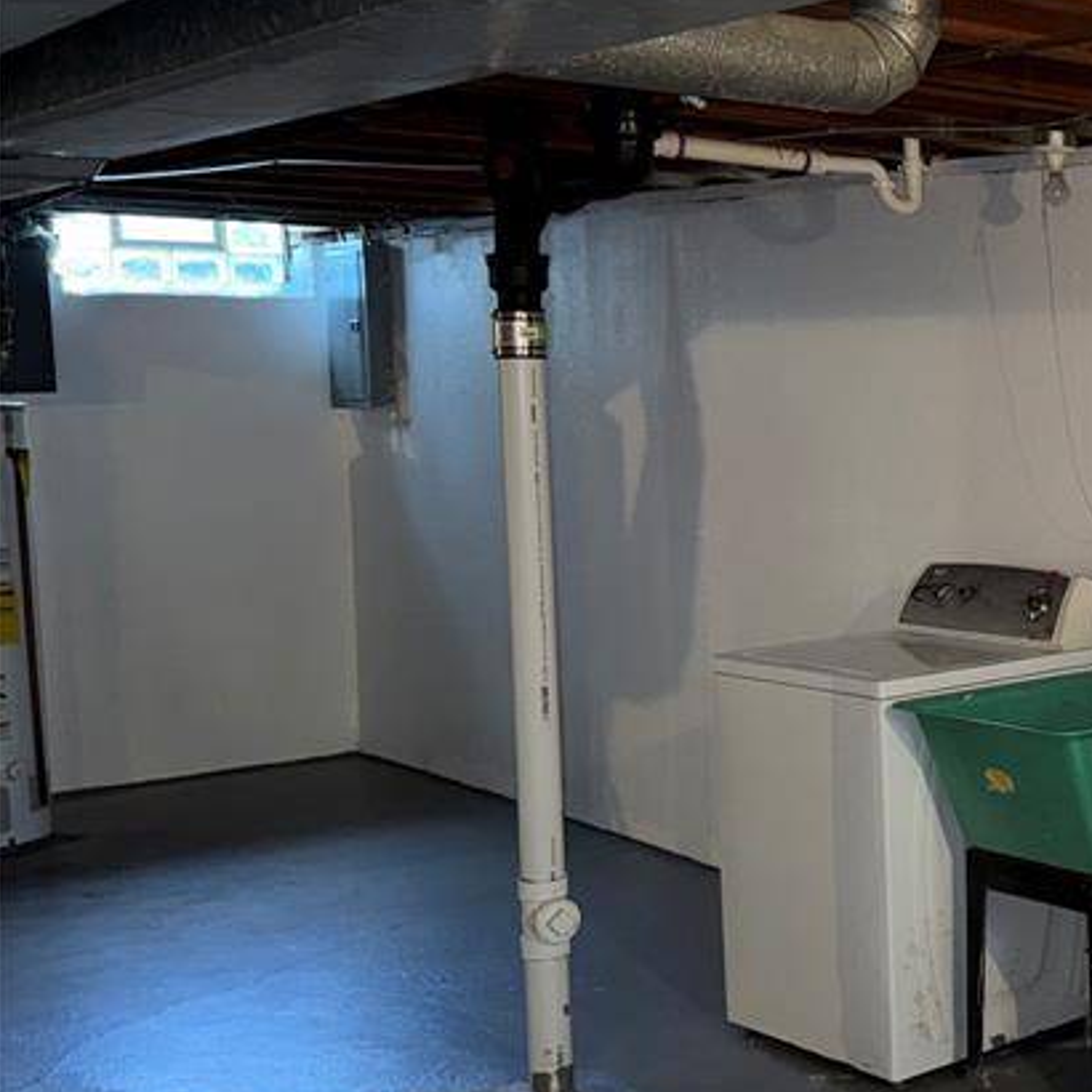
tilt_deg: -6.0
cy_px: 565
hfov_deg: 27.6
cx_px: 1361
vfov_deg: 32.2
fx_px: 1892
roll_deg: -0.3
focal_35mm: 53
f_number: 1.78
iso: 100
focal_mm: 6.76
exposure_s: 1/15
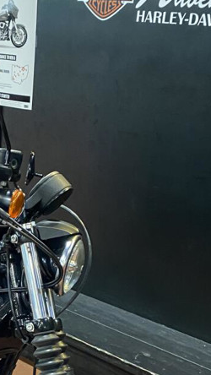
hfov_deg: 16.9
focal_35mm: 68
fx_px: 676
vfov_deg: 29.6
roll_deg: -2.5
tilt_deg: -25.5
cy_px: 342
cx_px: -44
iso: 400
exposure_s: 1/60
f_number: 1.8
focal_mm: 4.25
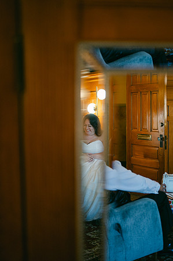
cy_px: 130
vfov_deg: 39.6
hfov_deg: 26.9
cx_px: 86
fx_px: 361
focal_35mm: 50
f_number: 1.8
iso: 1250
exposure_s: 1/125
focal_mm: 50
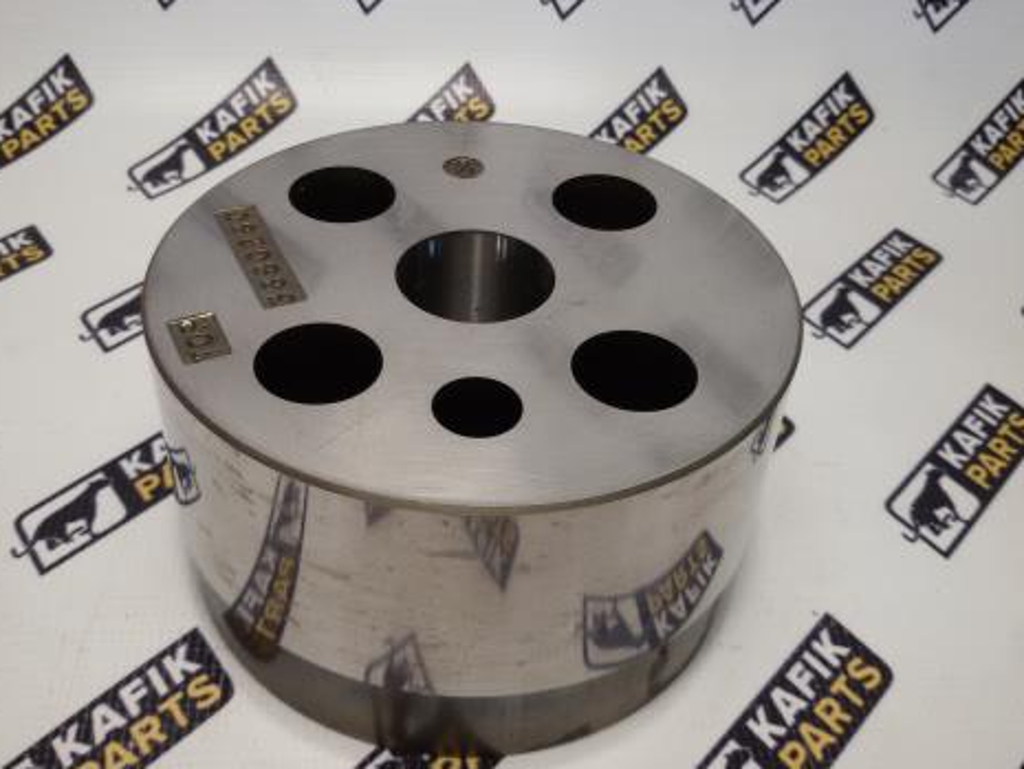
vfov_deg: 39.7
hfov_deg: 51.3
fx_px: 1065
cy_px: 404
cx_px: 473
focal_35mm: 36
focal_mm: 2.93
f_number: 2.4
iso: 40
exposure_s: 1/33
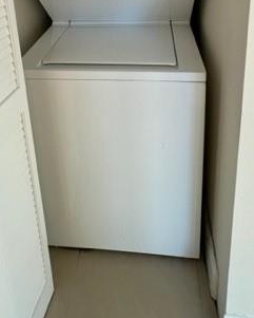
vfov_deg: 49.9
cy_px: -11
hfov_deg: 53.2
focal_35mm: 27
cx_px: 126
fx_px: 254
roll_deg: +2.8
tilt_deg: -12.8
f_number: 1.8
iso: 64
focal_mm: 1.57
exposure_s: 1/99
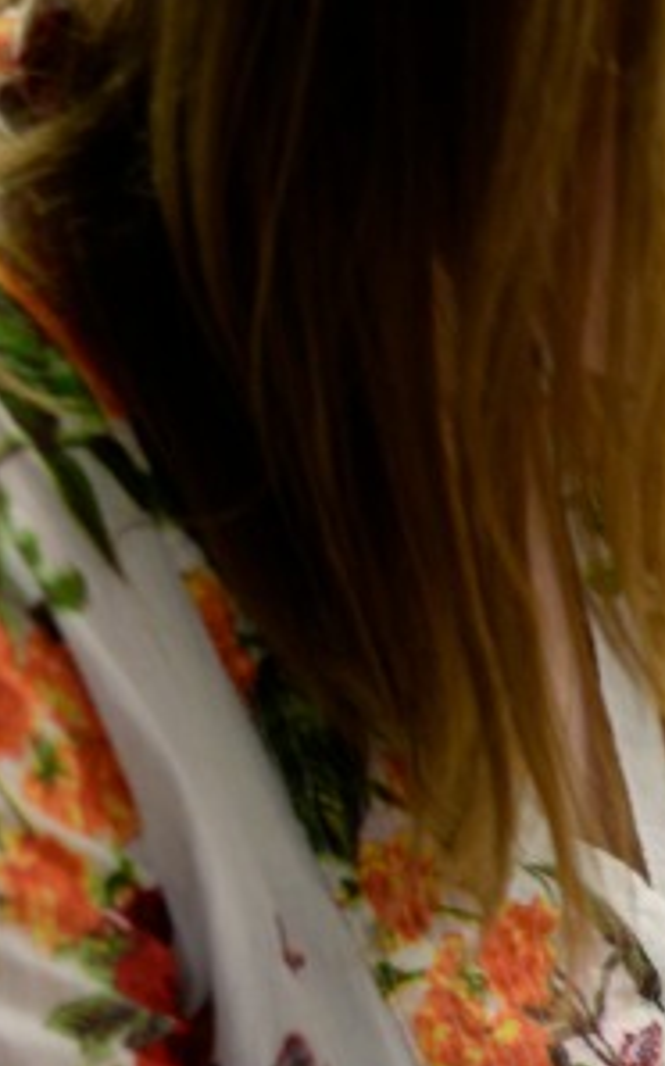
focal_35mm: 119
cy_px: 1045
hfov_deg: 10.3
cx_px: 1214
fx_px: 3454
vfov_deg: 17.2
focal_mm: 32
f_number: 4
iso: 900
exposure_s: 1/30
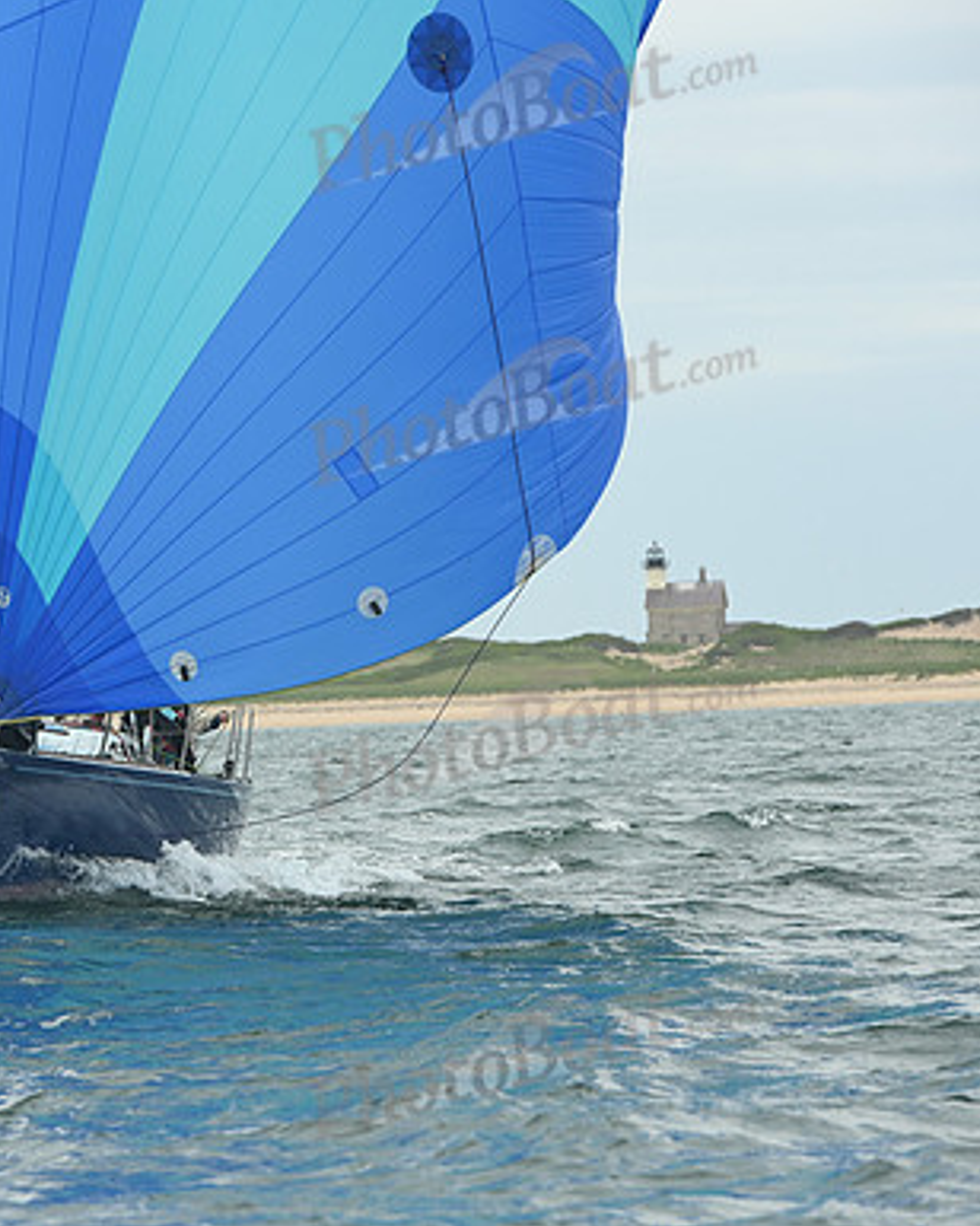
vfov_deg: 7.2
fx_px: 9753
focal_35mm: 269
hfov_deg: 5.7
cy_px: 613
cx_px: 146
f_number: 9
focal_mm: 190
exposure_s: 1/800
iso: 400
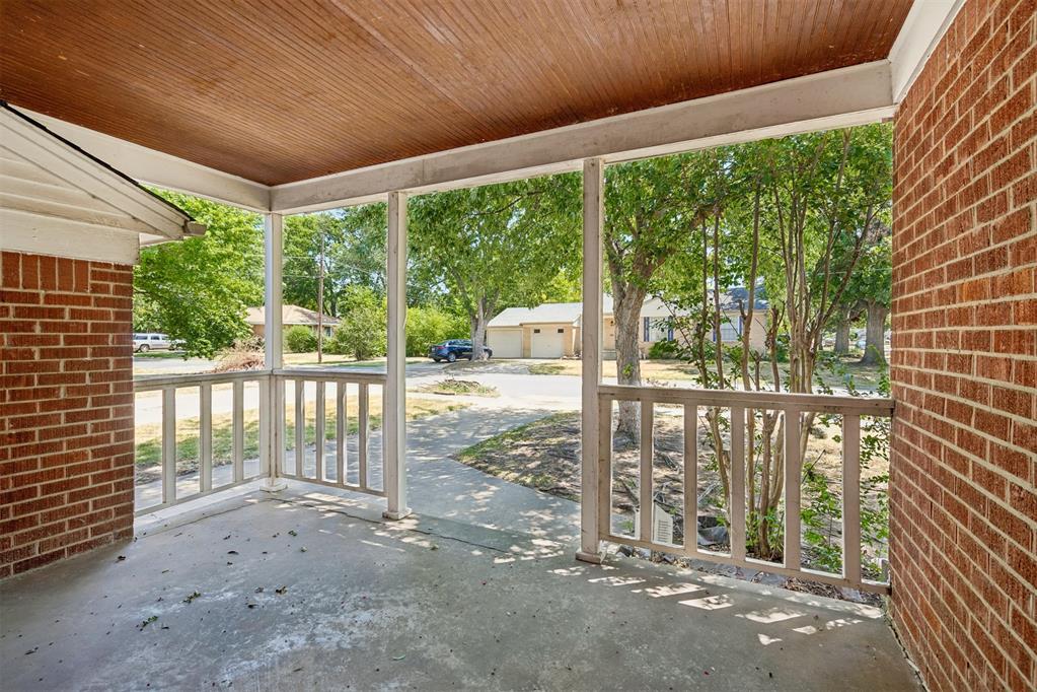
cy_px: 346
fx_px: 461
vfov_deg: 73.7
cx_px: 518
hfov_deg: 96.7
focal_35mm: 16
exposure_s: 1/50
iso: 200
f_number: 8
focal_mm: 16
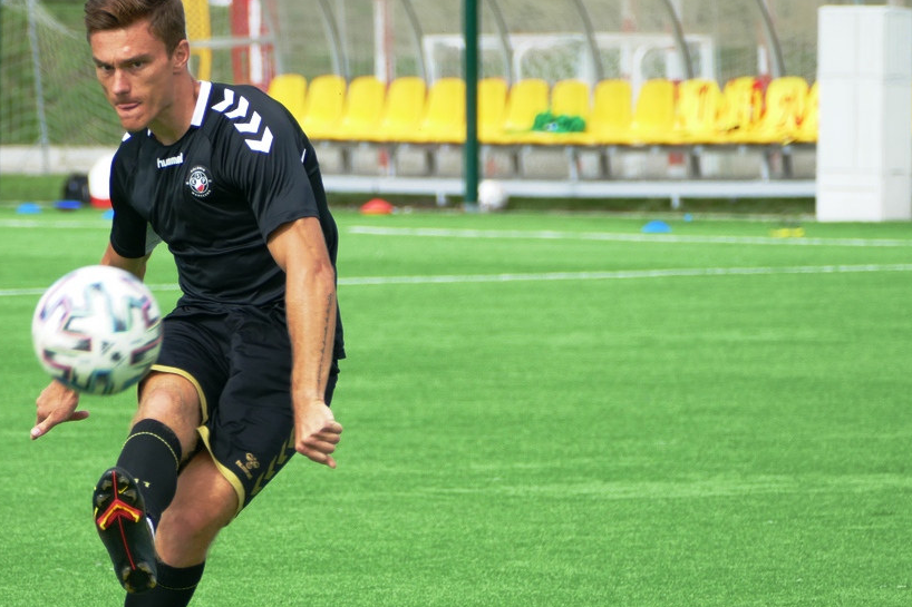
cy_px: 237
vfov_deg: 2.5
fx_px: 14031
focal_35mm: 554
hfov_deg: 3.7
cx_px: 332
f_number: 4
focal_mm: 143.76
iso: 125
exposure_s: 1/800
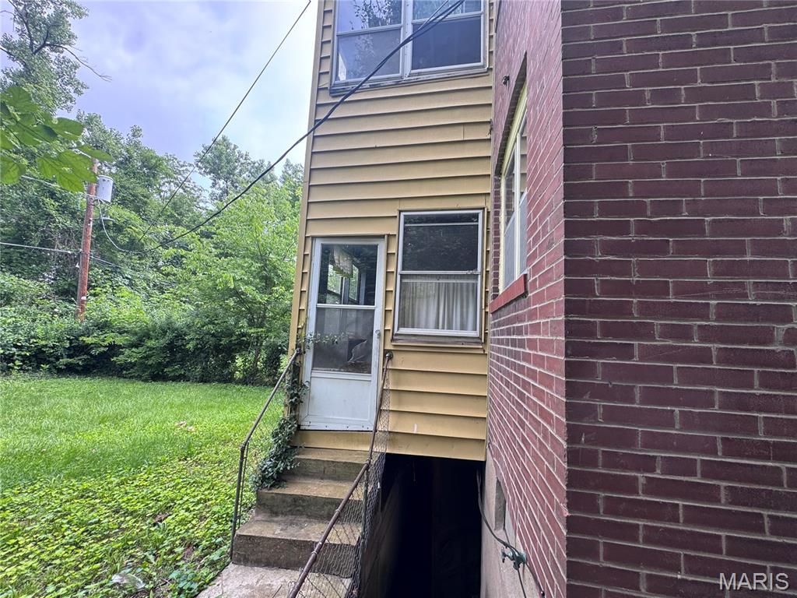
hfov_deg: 102.1
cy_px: 299
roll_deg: -2.3
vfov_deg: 85.7
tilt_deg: +6.9
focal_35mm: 14
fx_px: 322
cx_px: 398
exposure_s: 1/163
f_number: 2.2
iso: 40
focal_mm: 2.22
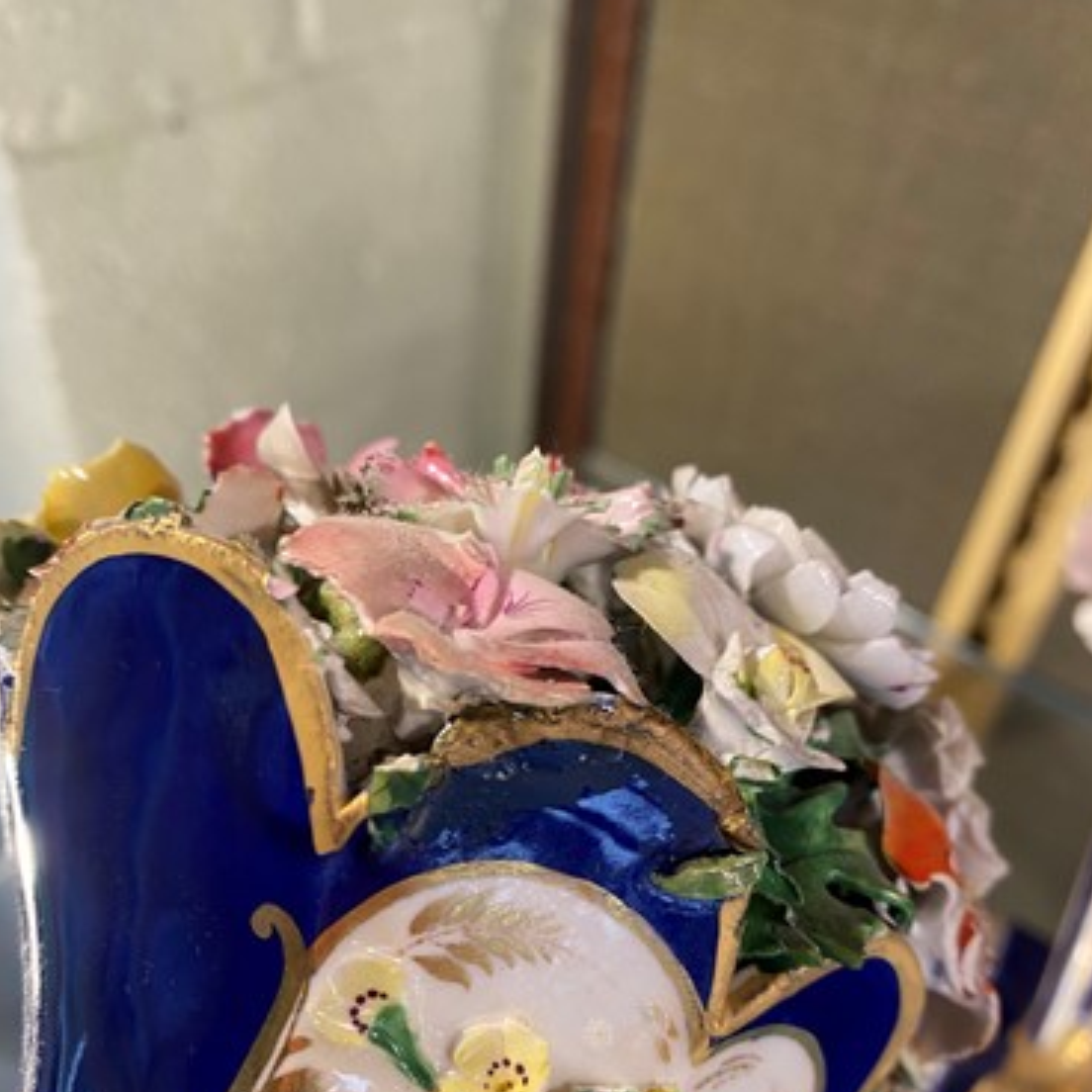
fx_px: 1071
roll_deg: -8.2
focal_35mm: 30
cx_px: 545
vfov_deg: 53.4
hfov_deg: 54.0
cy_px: 691
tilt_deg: -44.8
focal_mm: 4.25
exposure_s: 1/50
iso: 100
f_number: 1.8
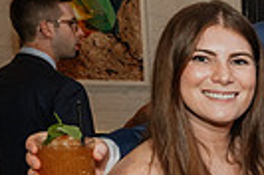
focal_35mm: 118
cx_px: 536
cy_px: 227
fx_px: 863
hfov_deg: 14.3
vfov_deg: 11.3
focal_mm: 27
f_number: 8
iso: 1600
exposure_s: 1/40
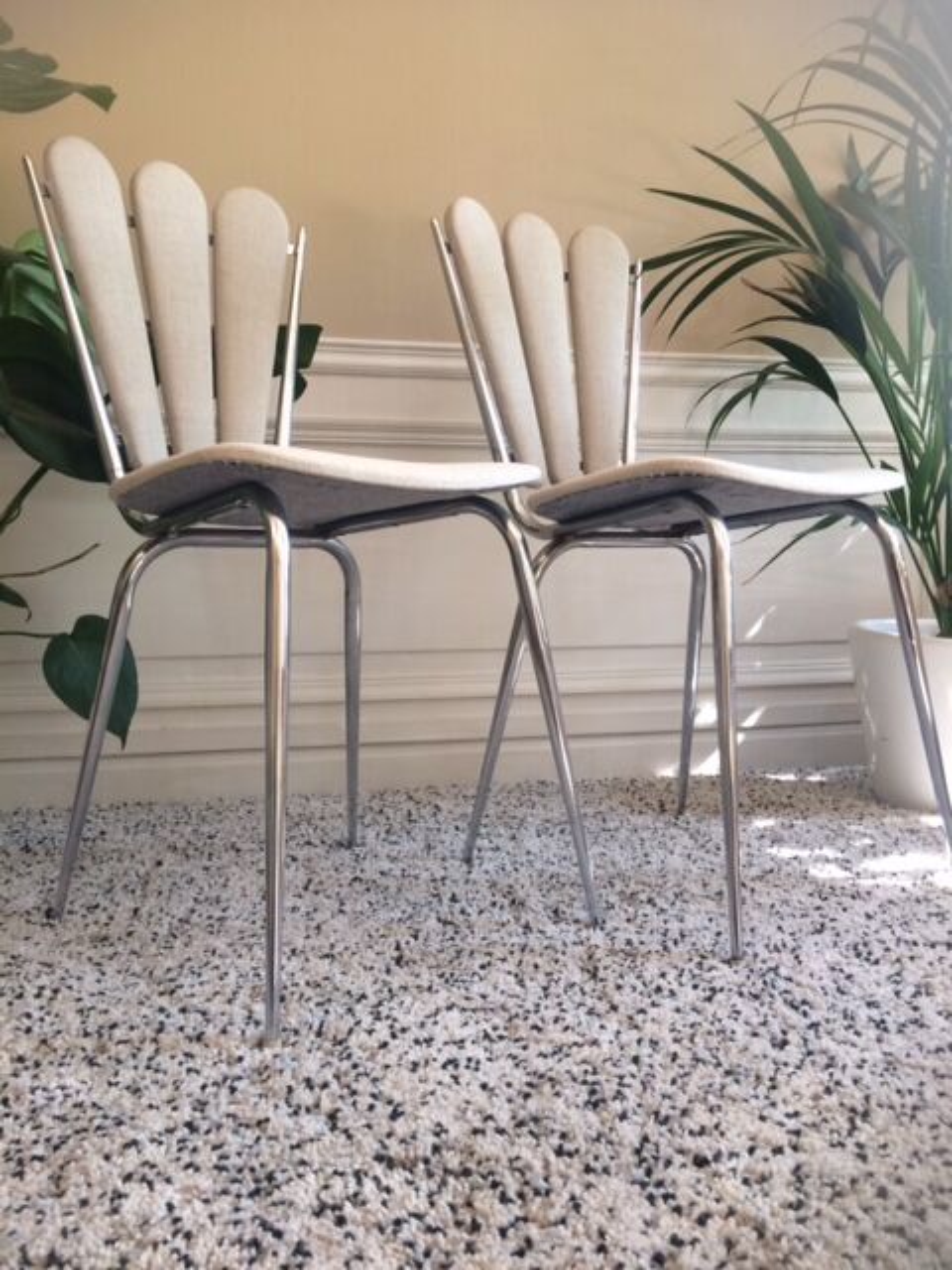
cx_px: 476
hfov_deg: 48.2
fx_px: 1063
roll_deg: +1.7
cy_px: 635
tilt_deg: -4.3
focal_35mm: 29
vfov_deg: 61.7
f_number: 2.2
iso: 100
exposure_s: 1/33
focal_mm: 4.15
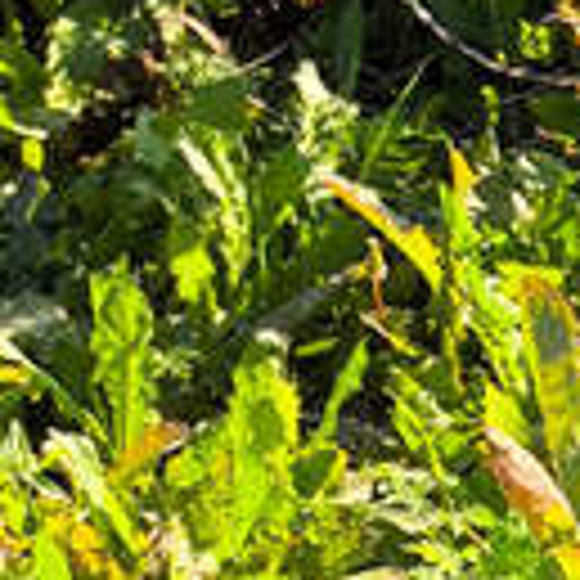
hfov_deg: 6.2
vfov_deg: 6.2
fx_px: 5175
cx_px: 1365
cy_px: 1151
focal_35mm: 273
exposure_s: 1/507
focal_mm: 4.71
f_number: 1.7
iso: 50
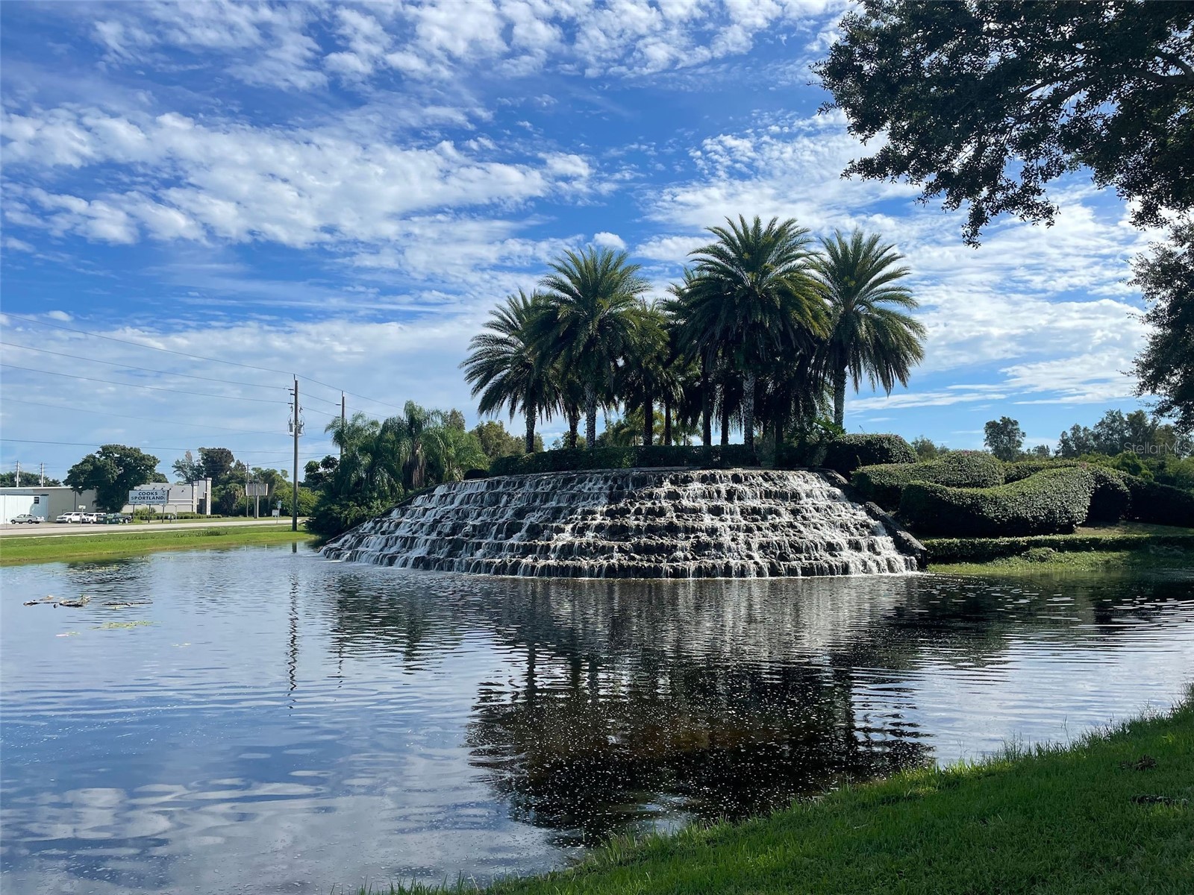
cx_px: 597
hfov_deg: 67.3
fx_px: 897
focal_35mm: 26
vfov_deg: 53.1
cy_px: 448
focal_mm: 4.2
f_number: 1.6
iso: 32
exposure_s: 1/4831
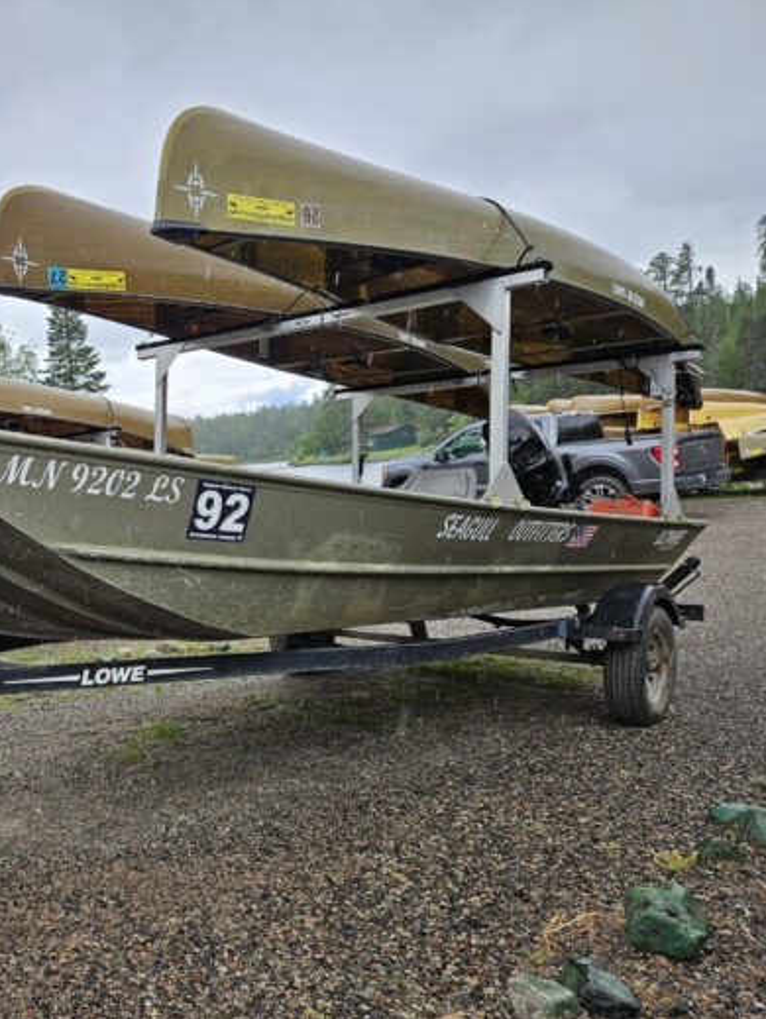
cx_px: 102
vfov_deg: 58.3
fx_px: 914
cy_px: 508
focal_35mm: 31
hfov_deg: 42.4
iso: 25
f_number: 1.8
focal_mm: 5.4
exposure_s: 1/529
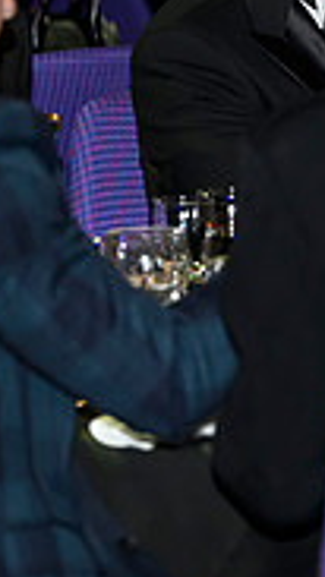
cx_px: 820
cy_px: 93
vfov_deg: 5.9
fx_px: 5589
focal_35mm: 365
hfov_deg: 3.3
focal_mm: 110
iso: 2500
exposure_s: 1/160
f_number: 3.2
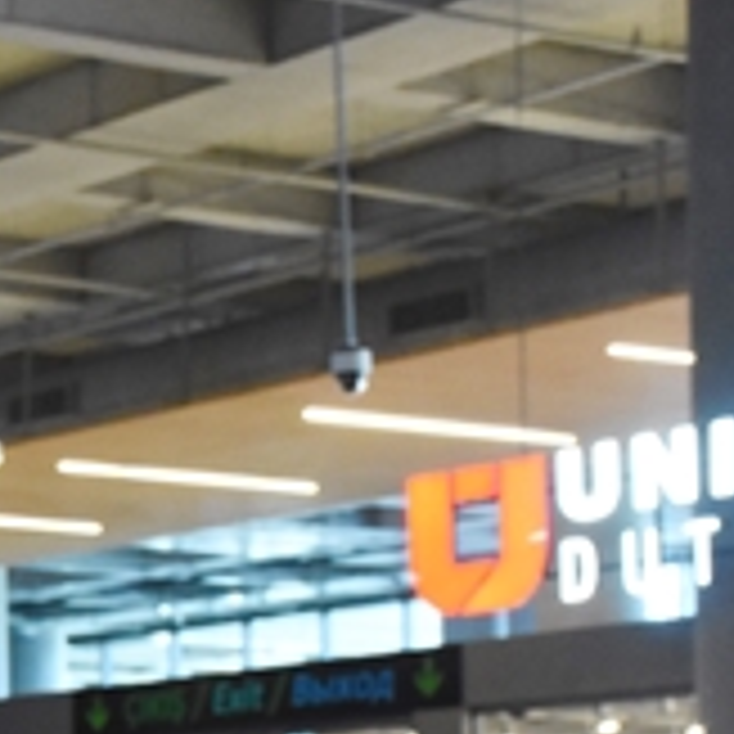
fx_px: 3383
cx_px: -509
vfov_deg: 12.2
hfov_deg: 11.6
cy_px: 752
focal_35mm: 141
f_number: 6.3
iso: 3200
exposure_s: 1/50
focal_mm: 30
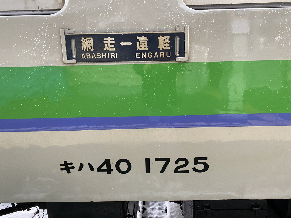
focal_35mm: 26
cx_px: 146
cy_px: 109
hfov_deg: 67.3
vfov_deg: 53.1
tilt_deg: -14.7
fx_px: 219
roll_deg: +0.4
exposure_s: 1/60
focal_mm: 4.25
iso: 125
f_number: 1.8
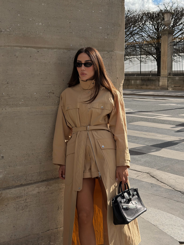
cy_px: 122
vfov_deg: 39.7
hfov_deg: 30.3
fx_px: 340
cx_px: 92
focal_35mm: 48
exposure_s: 1/5208
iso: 80
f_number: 1.78
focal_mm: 6.76
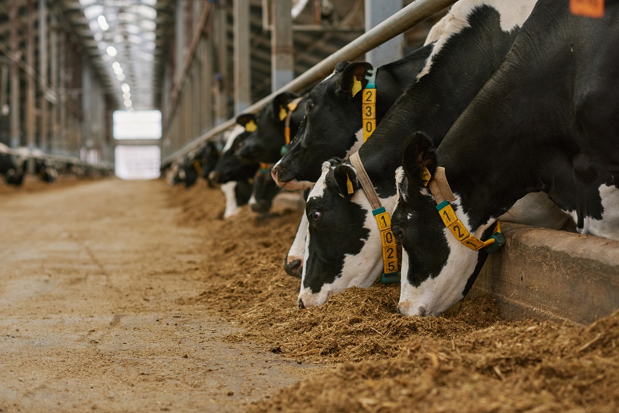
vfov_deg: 16.1
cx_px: 310
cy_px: 206
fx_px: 1462
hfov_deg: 23.9
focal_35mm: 85
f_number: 3.2
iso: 800
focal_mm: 85
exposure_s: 1/160
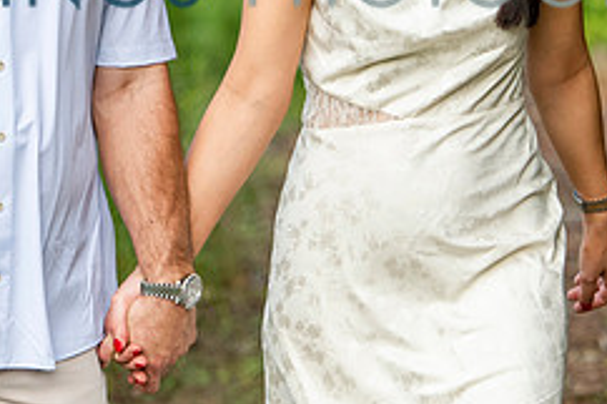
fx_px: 8290
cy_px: -233
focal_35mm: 492
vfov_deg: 2.8
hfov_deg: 4.2
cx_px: 156
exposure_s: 1/640
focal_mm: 125
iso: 250
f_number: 3.5
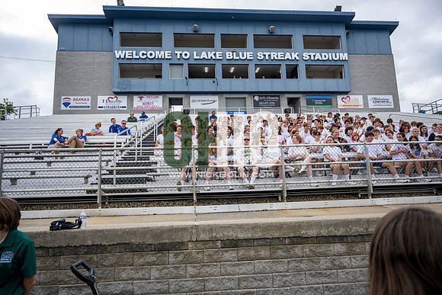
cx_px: 221
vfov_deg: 53.2
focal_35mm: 24
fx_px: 295
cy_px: 148
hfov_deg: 73.7
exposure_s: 1/800
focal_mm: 24
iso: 250
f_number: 4
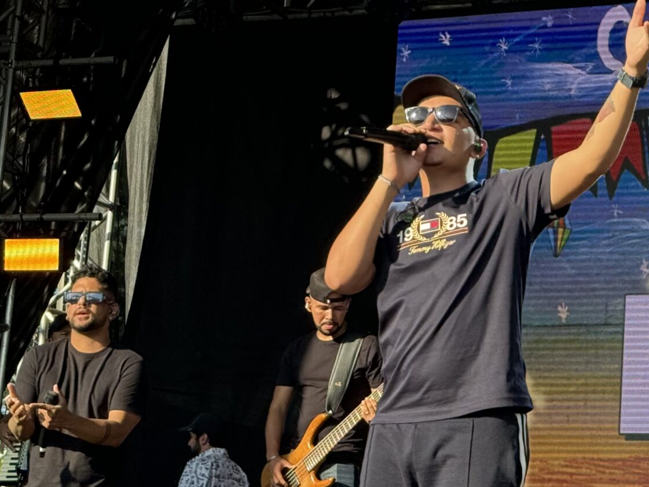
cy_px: 282
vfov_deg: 13.5
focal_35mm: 110
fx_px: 2063
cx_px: 613
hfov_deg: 17.6
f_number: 1.78
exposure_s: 1/693
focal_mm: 6.76
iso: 64
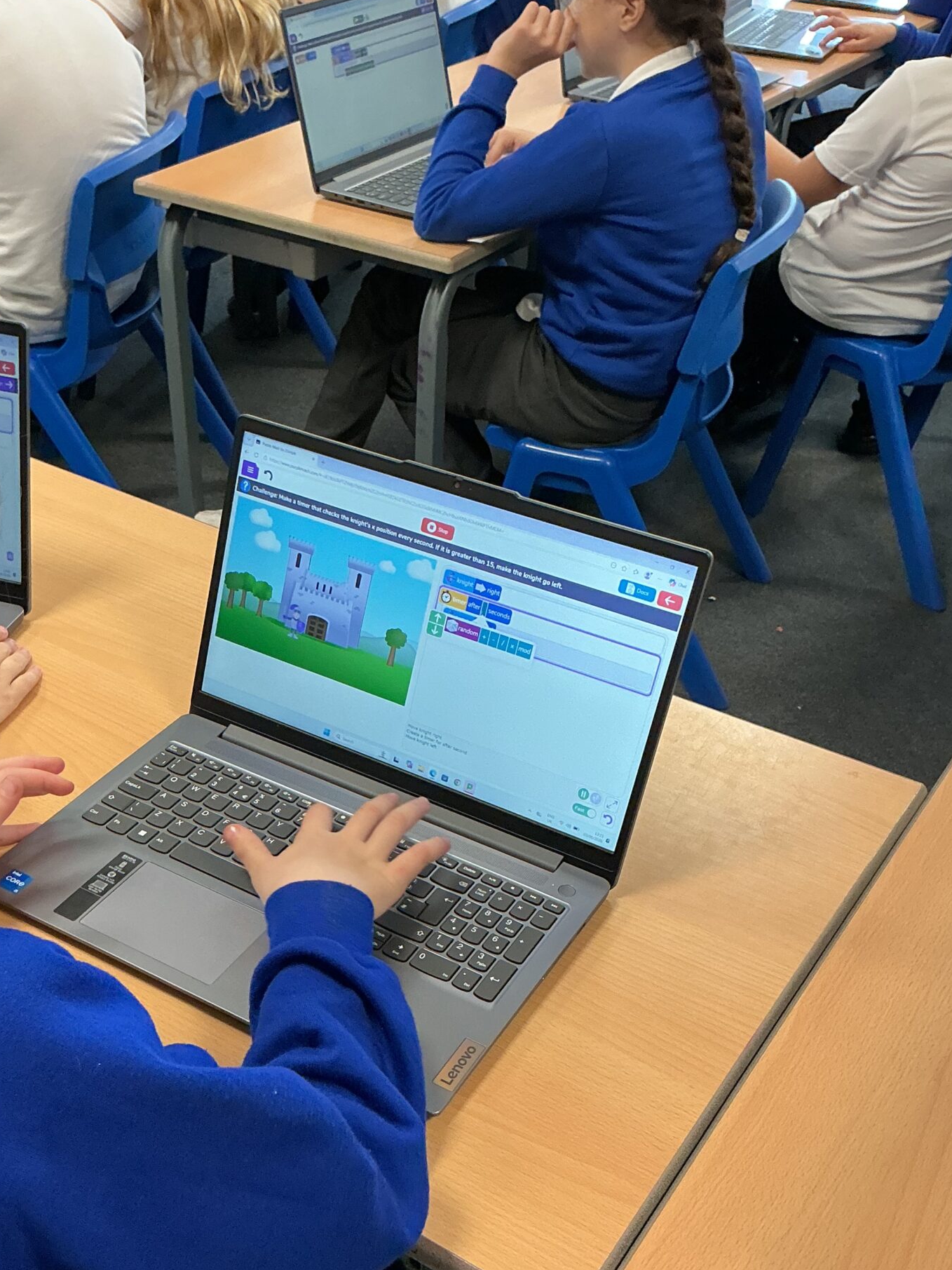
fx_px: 1504
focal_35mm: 41
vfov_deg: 45.2
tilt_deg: -40.7
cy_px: 833
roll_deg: -1.0
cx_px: 383
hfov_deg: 35.0
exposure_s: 1/60
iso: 125
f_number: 1.8
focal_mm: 3
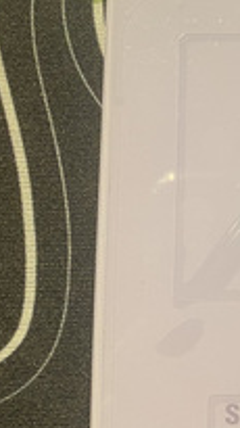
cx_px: 314
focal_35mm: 69
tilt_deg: -84.1
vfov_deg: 30.4
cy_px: 150
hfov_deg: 16.5
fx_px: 782
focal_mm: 4.25
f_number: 1.8
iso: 250
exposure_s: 1/50
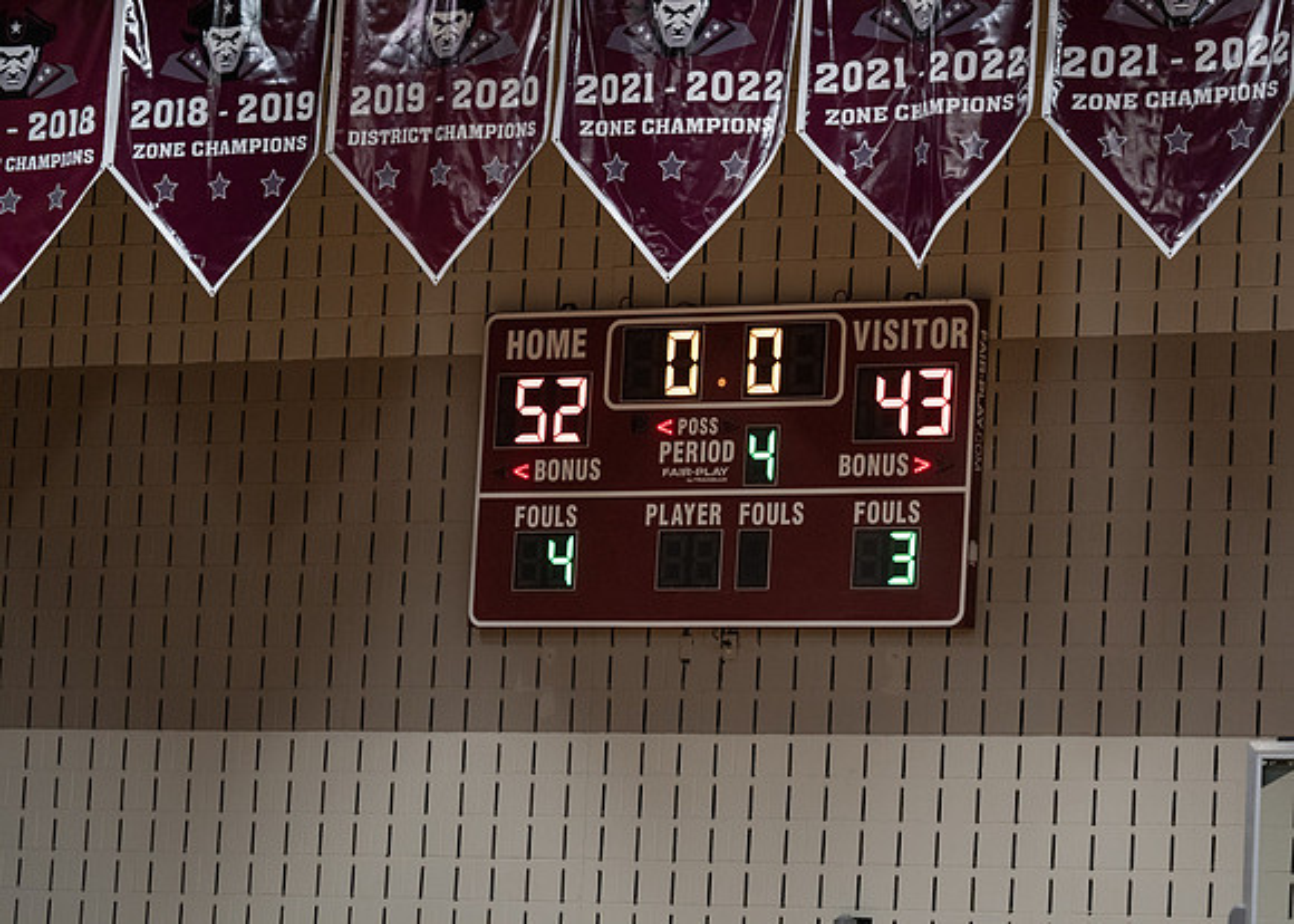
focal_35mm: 175
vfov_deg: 8.2
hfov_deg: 11.5
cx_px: 647
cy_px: 462
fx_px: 6429
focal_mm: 167
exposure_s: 1/500
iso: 1600
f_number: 2.8
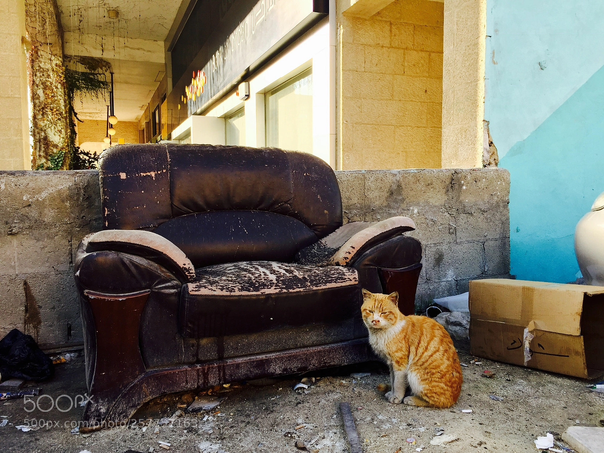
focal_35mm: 29
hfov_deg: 61.7
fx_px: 506
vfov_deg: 48.2
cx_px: 302
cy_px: 226
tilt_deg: -3.1
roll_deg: +0.7
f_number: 2.2
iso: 32
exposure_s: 1/329
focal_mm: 4.15
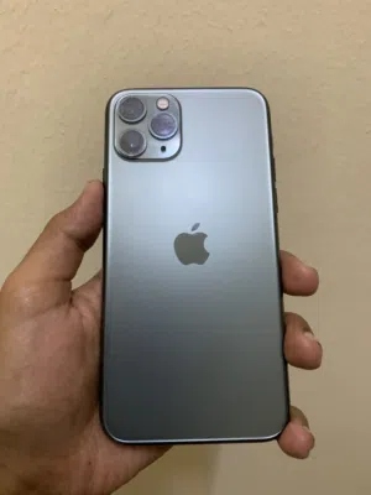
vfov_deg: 67.3
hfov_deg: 53.1
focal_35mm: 26
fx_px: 372
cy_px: 248
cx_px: 186
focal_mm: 4.25
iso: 320
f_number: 1.8
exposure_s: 1/50
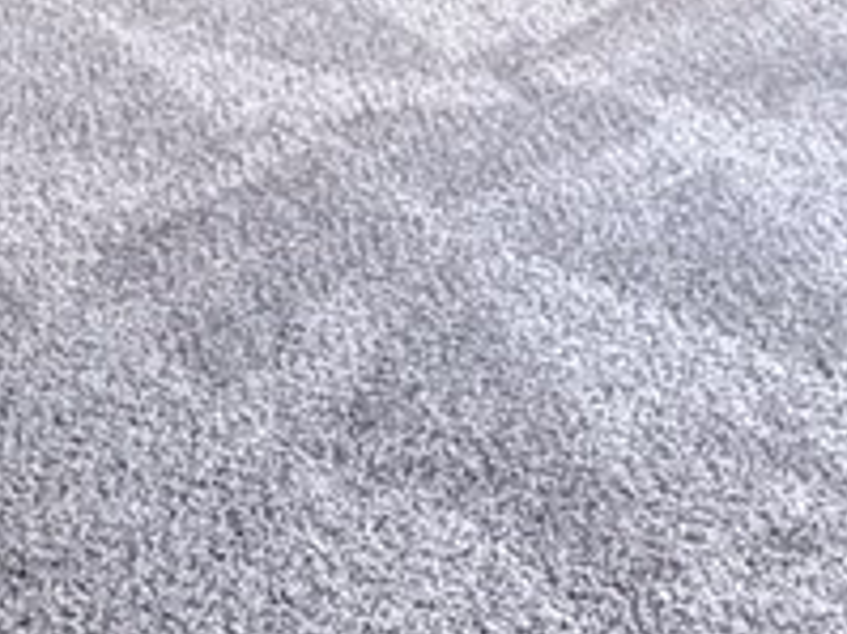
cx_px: 813
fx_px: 1761
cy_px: -630
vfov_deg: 16.0
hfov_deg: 25.9
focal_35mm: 72
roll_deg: +1.4
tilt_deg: -5.9
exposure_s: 1/60
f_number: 2.2
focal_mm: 2.22
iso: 1250
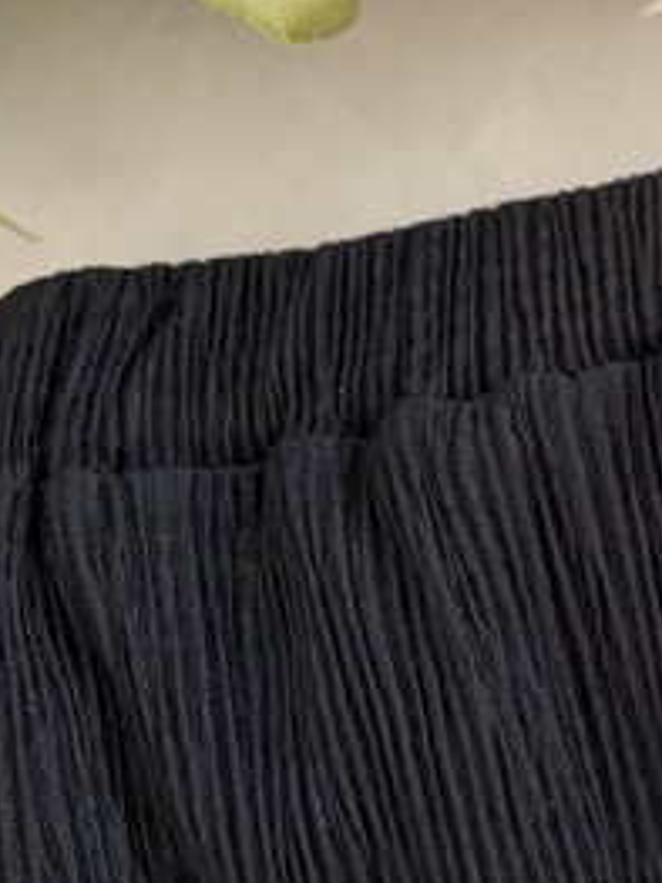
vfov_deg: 19.8
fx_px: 2526
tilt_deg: -74.7
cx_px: 1008
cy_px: 299
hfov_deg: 14.0
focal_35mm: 99
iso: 320
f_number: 1.6
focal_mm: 5.96
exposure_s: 1/60
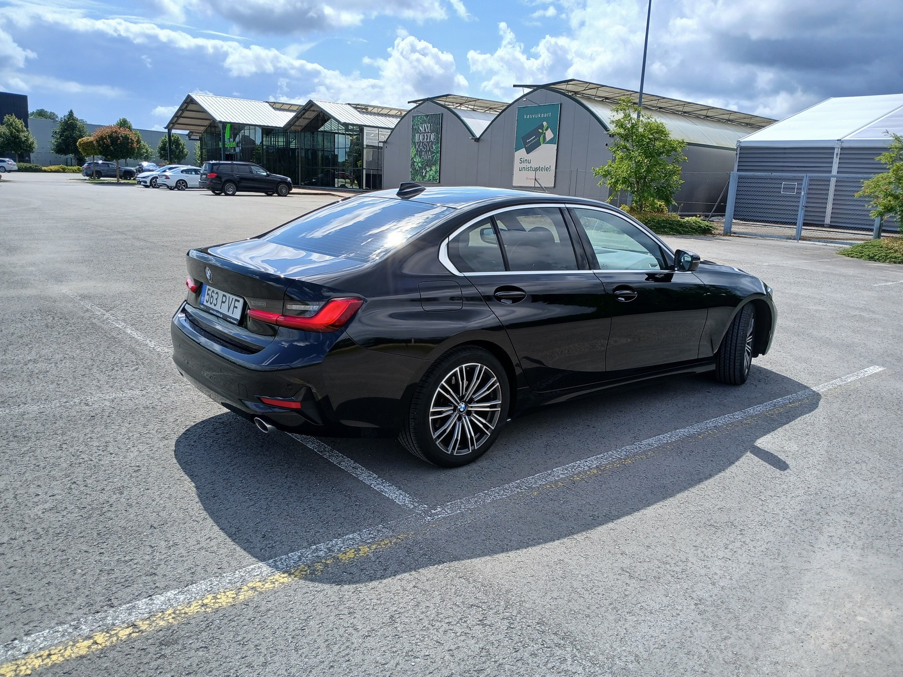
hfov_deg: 67.3
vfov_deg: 53.1
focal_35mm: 26
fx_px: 678
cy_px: 338
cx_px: 452
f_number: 1.8
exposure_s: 1/524
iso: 20
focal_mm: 3.98
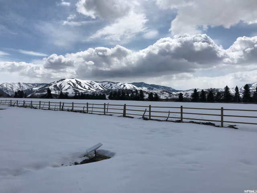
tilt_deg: +0.0
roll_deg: +0.8
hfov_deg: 63.4
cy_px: 96
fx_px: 208
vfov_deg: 49.7
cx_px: 128
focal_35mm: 28
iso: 25
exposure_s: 1/12048
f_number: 1.8
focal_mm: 3.99
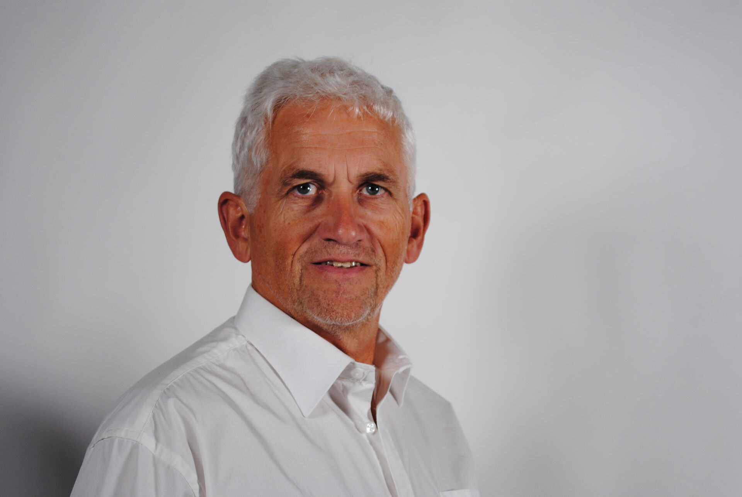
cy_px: 248
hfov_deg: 24.6
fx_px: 1702
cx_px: 371
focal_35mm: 82
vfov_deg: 16.6
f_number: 5.6
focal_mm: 55
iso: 200
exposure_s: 1/50
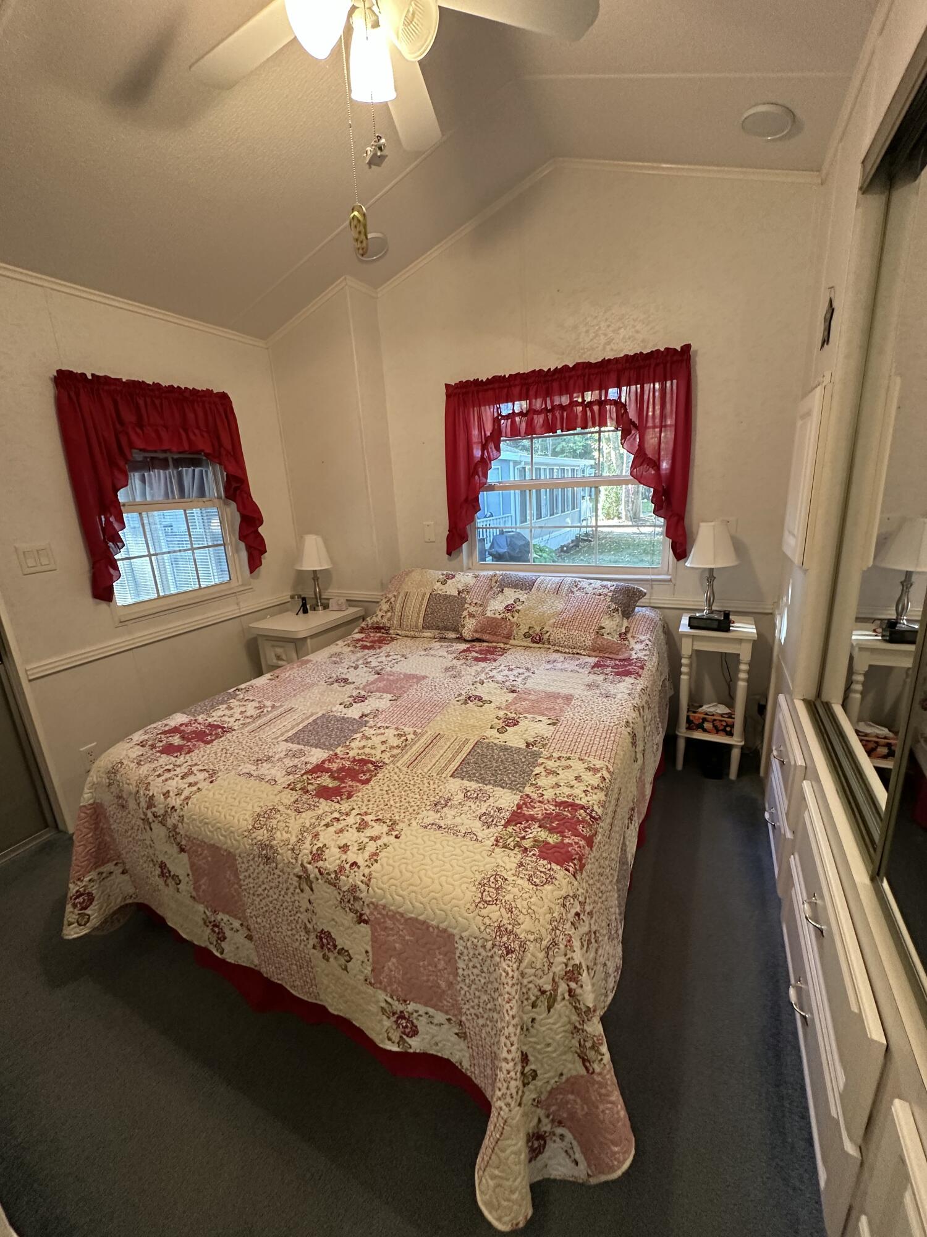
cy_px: 618
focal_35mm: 14
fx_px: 500
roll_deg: +2.6
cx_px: 464
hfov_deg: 85.7
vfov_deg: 102.1
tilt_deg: -13.9
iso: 320
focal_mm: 2.22
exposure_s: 1/60
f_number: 2.2
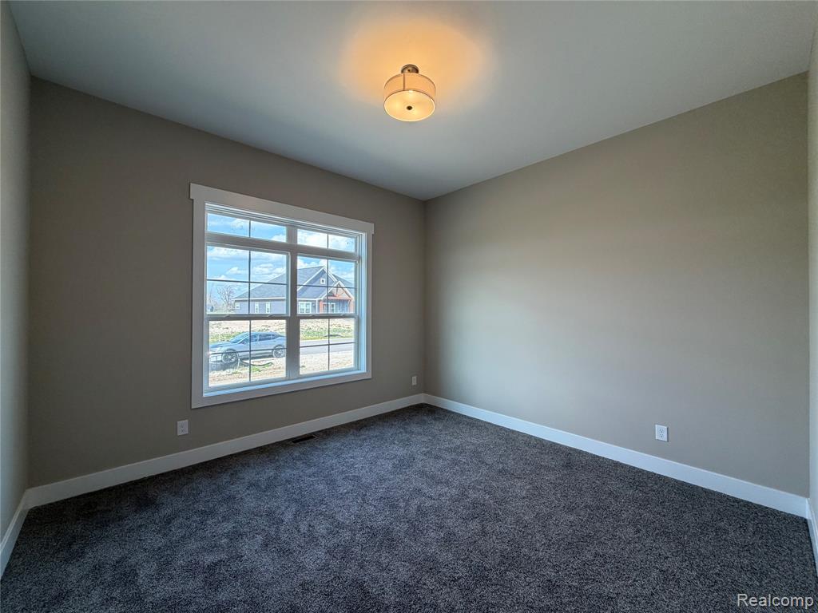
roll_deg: -0.3
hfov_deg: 102.1
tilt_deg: +0.1
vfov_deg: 85.7
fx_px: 331
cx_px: 409
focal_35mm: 14
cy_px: 306
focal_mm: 2.22
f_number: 2.2
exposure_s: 1/121
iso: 64
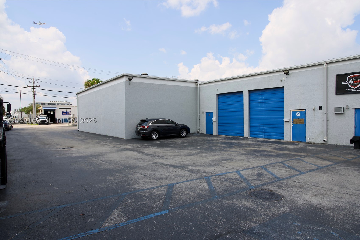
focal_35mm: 24
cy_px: 120
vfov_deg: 53.0
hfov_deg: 73.8
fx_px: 240
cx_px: 180
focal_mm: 24
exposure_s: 1/320
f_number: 9
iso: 100
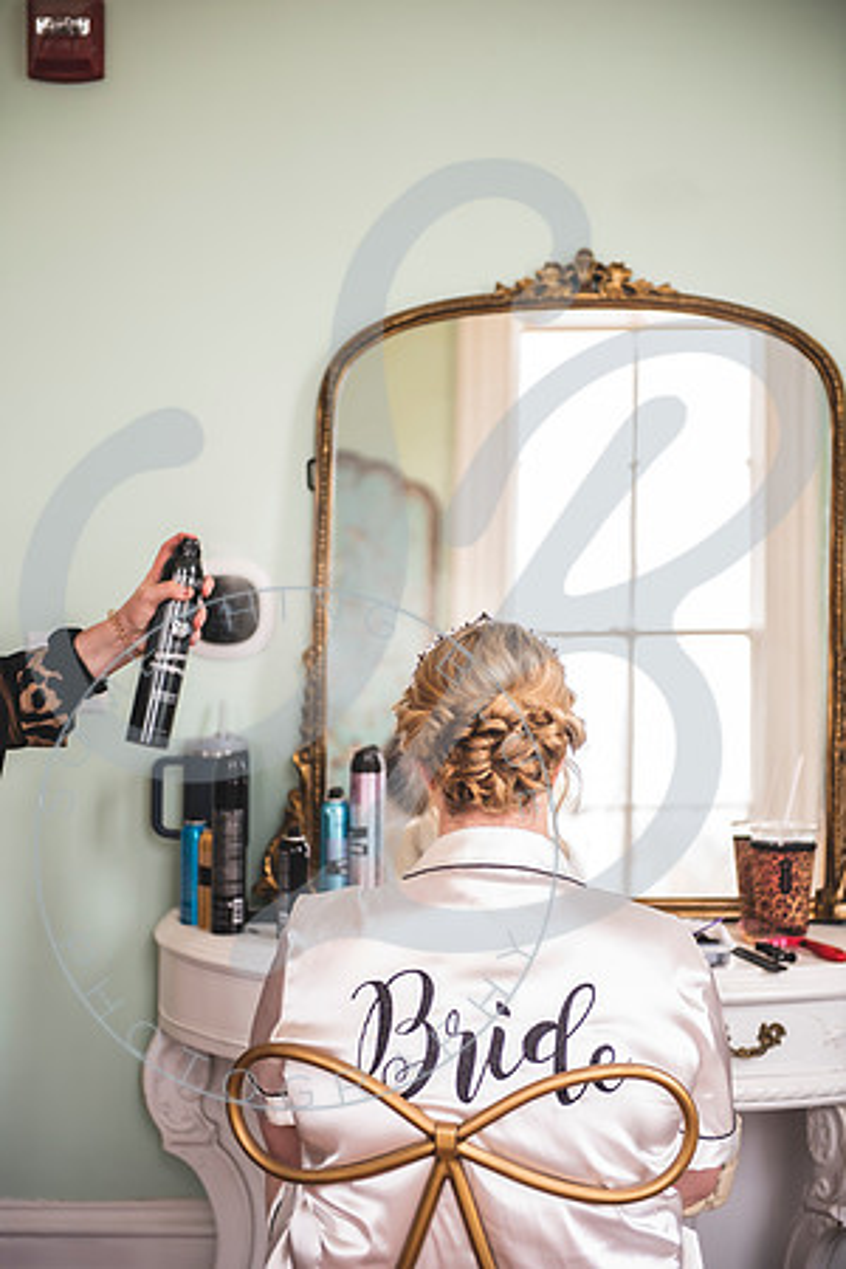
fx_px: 2467
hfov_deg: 19.5
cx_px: 423
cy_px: 634
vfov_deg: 28.8
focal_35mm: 70
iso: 400
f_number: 2.8
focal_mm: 70
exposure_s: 1/125
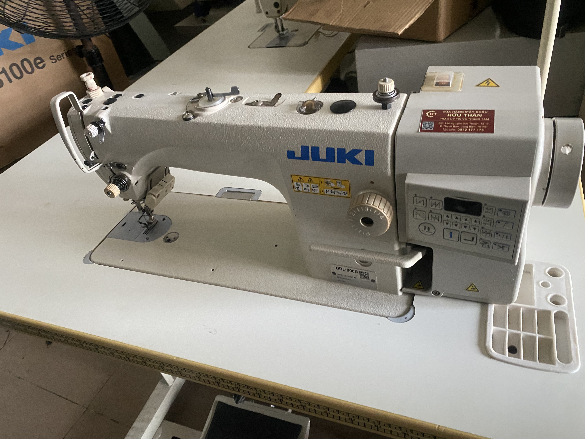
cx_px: 292
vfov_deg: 53.1
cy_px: 220
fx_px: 439
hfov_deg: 67.3
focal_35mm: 26
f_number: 1.8
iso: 500
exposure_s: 1/49
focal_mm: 4.25
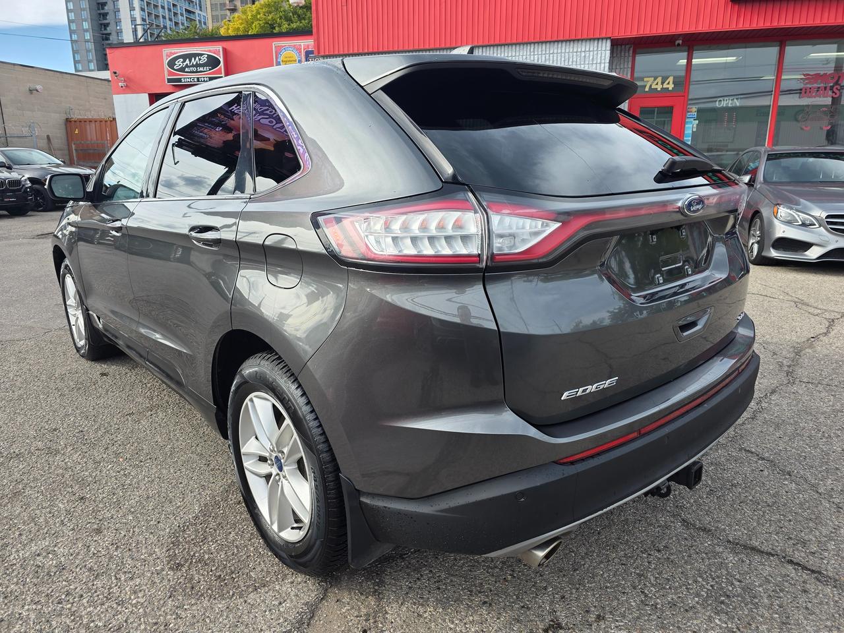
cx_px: 422
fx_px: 561
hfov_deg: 73.9
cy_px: 316
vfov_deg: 58.9
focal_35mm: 23
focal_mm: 6.3
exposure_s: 1/1593
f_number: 1.7
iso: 80
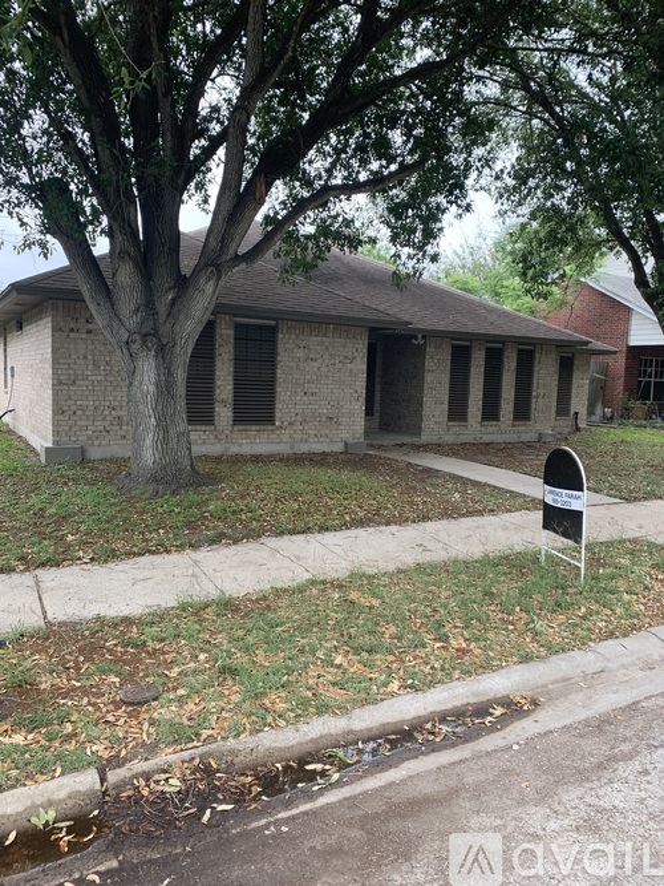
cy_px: 443
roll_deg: -2.3
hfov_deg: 53.0
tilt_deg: -6.9
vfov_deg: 67.3
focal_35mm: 26
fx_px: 665
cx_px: 332
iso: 25
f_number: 1.8
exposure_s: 1/198
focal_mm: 4.25
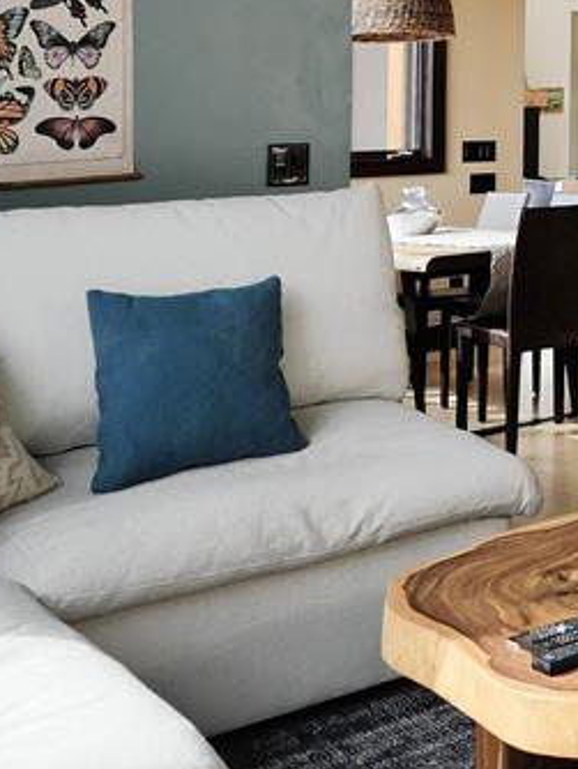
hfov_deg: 22.1
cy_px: 249
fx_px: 1178
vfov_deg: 35.7
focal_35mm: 53
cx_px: 896
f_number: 2.8
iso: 800
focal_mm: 9
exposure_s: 1/250
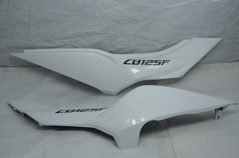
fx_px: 278
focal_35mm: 42
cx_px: 120
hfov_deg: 46.5
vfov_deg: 31.8
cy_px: 79
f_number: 8
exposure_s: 1/50
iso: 100
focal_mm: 28
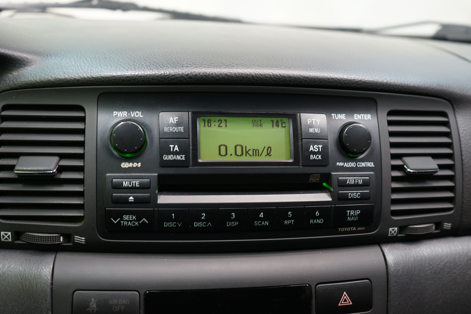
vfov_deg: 36.9
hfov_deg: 53.1
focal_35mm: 36
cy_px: 157
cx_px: 236
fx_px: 471
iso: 800
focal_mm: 36
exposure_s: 1/30
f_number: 4
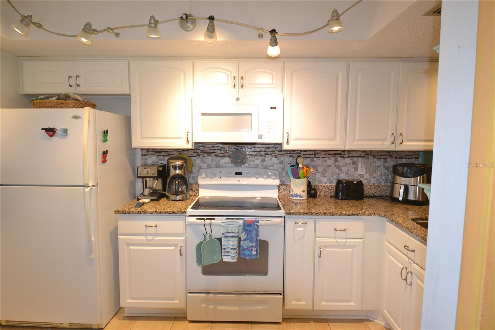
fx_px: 289
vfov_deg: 59.5
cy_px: 165
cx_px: 248
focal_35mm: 21
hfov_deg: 81.2
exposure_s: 1/60
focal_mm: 14
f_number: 4
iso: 500
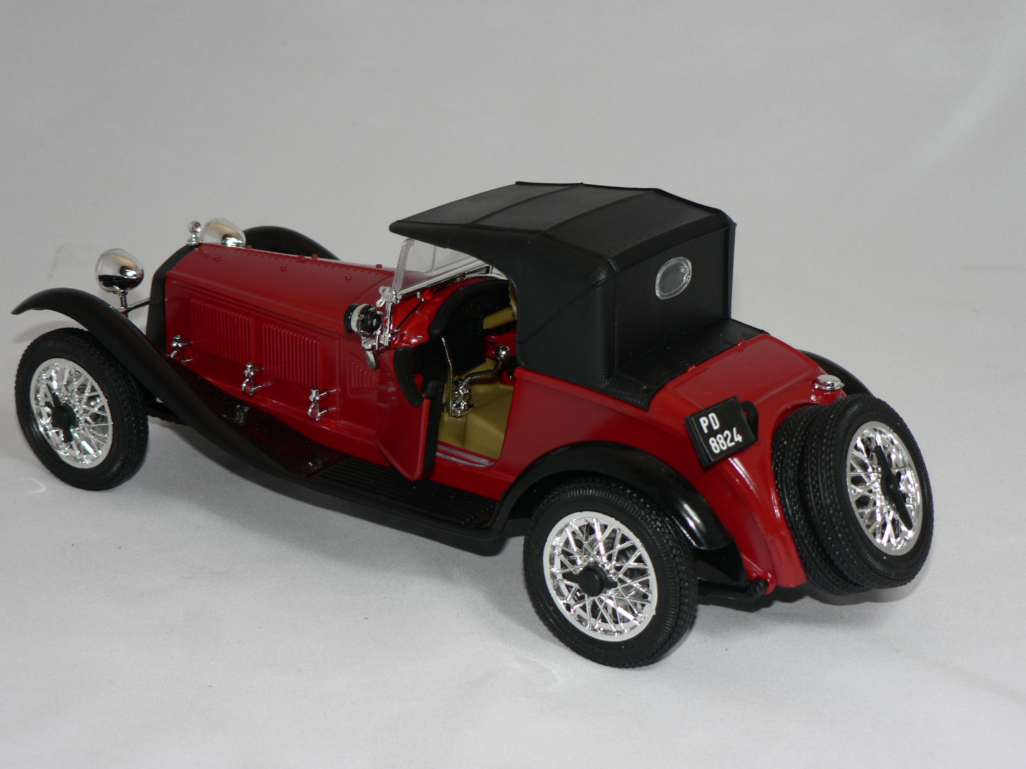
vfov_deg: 19.4
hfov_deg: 25.7
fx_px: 2253
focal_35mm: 76
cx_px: 513
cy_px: 384
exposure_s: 1/60
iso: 80
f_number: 3.2
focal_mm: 12.6
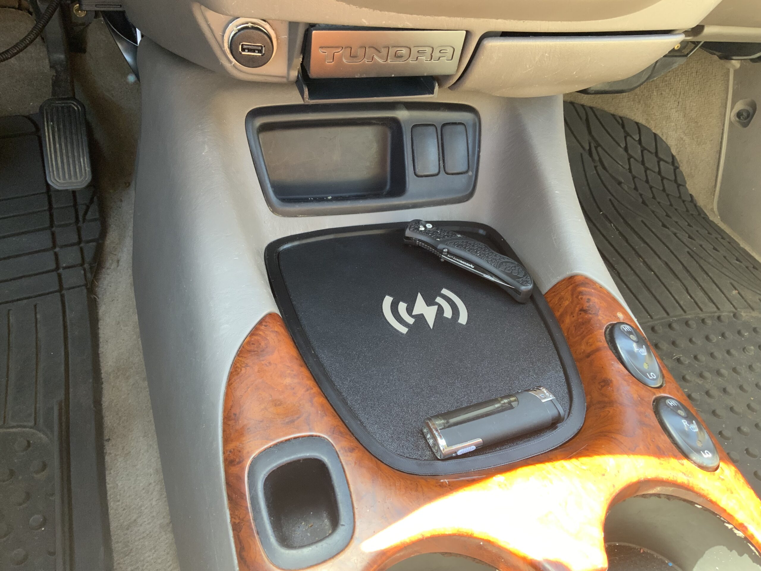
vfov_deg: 48.2
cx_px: 380
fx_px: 638
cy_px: 286
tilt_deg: -45.4
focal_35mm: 29
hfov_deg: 61.7
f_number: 1.8
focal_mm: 3
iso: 100
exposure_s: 1/60
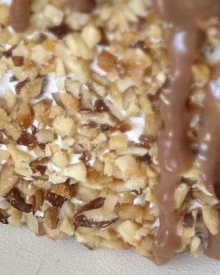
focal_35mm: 314
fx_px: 2555
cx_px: 227
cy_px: -643
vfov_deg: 5.6
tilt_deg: -30.7
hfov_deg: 4.9
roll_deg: -3.5
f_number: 1.78
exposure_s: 1/121
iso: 125
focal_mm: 6.86
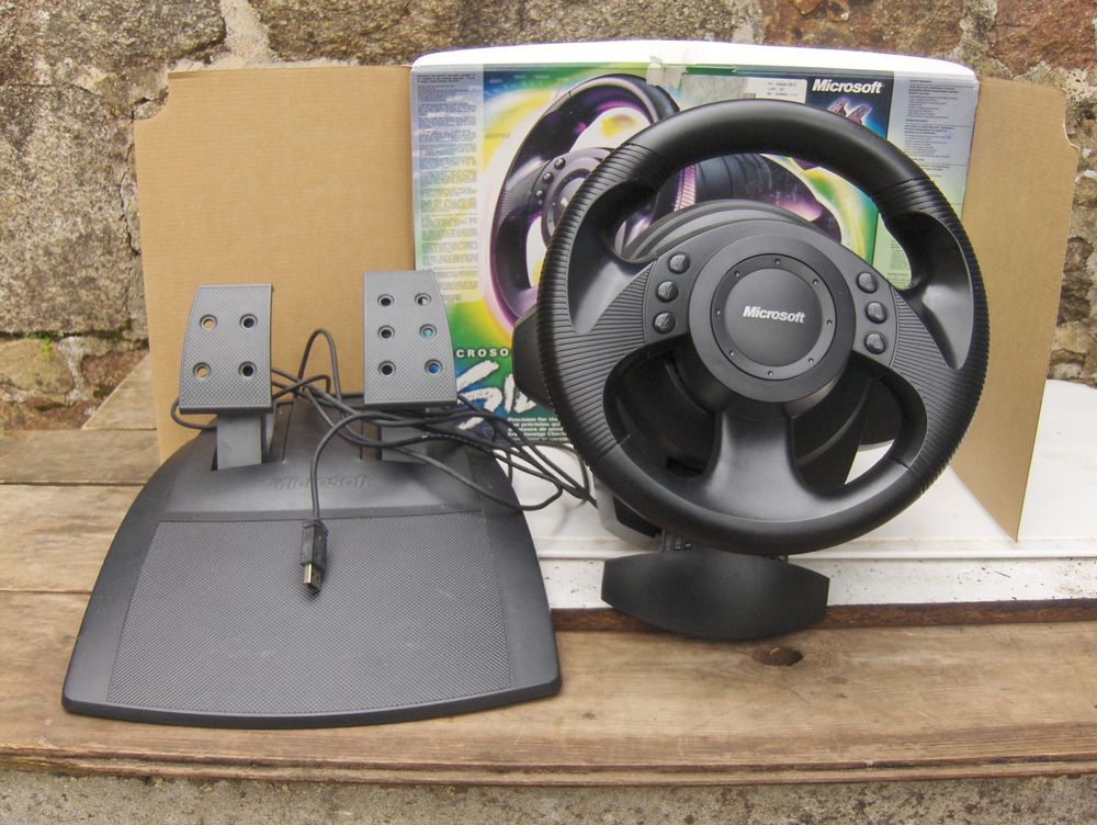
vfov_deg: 40.8
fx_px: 1110
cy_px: 412
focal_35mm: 35
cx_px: 548
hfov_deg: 52.6
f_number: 2.8
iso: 100
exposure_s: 1/258
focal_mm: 7.5
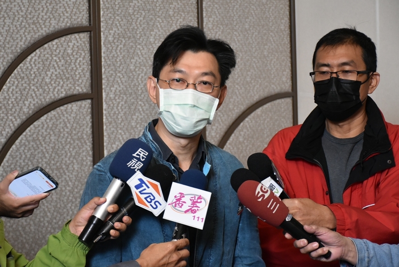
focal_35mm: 105
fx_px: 1165
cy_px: 134
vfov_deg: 13.1
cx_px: 200
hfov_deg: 19.4
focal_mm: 70
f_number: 5
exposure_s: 1/125
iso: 2000
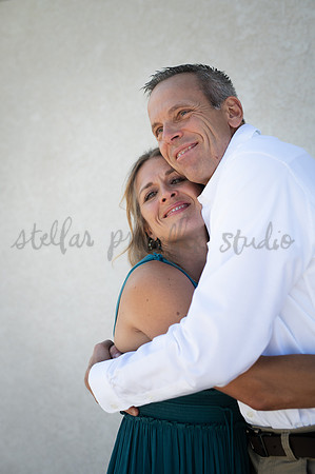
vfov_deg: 39.6
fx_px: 658
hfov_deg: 26.9
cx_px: 158
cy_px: 237
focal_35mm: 50
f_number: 2.8
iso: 200
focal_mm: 50
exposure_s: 1/1600
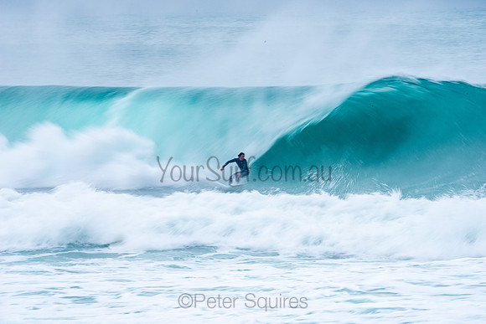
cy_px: 162
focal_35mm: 500
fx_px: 6751
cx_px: 243
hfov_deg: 4.1
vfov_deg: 2.8
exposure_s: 1/20
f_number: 20
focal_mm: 500
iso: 80
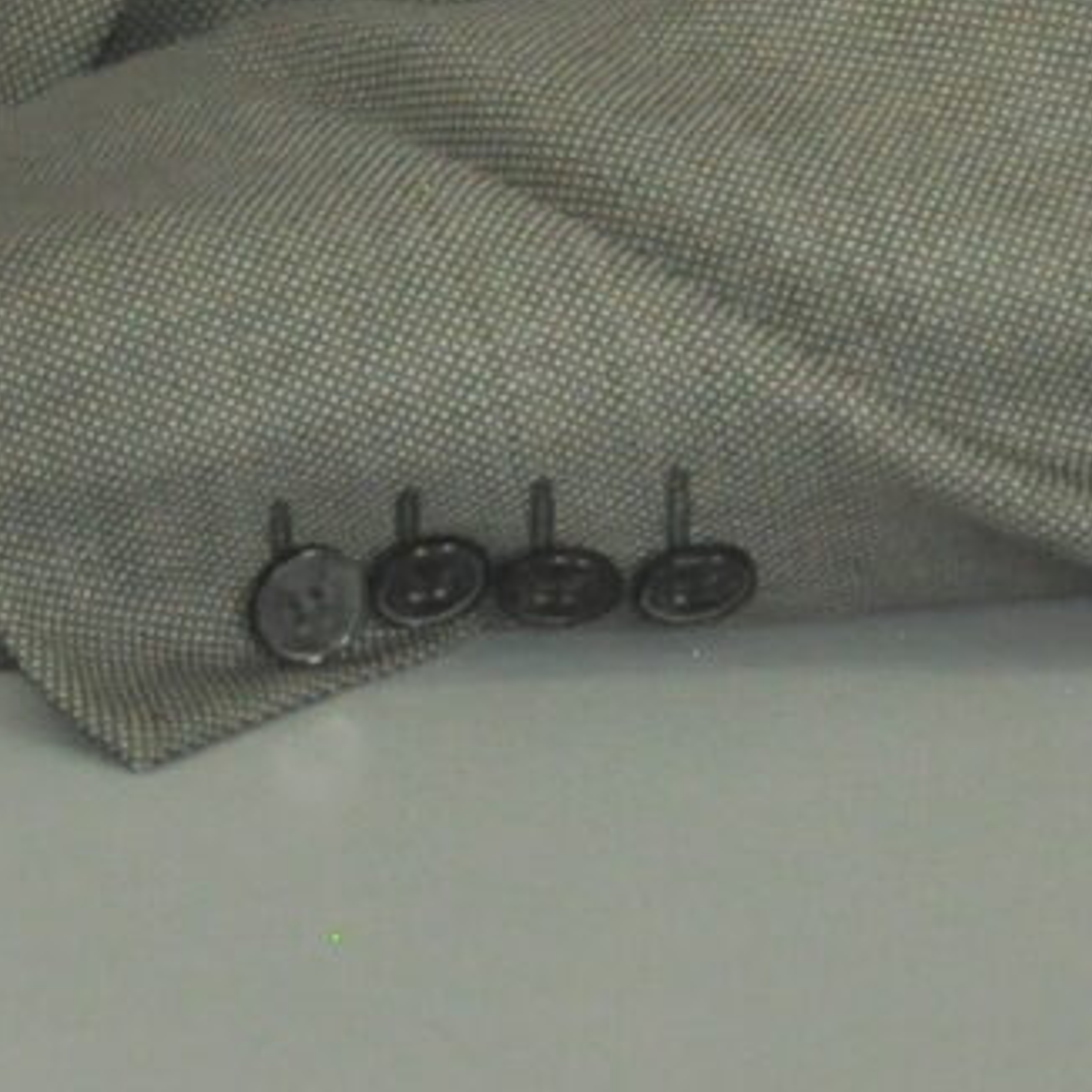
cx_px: -891
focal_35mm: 460
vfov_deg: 3.7
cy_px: -1551
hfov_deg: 3.8
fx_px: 16418
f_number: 5.6
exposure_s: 1/60
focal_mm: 46
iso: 1250
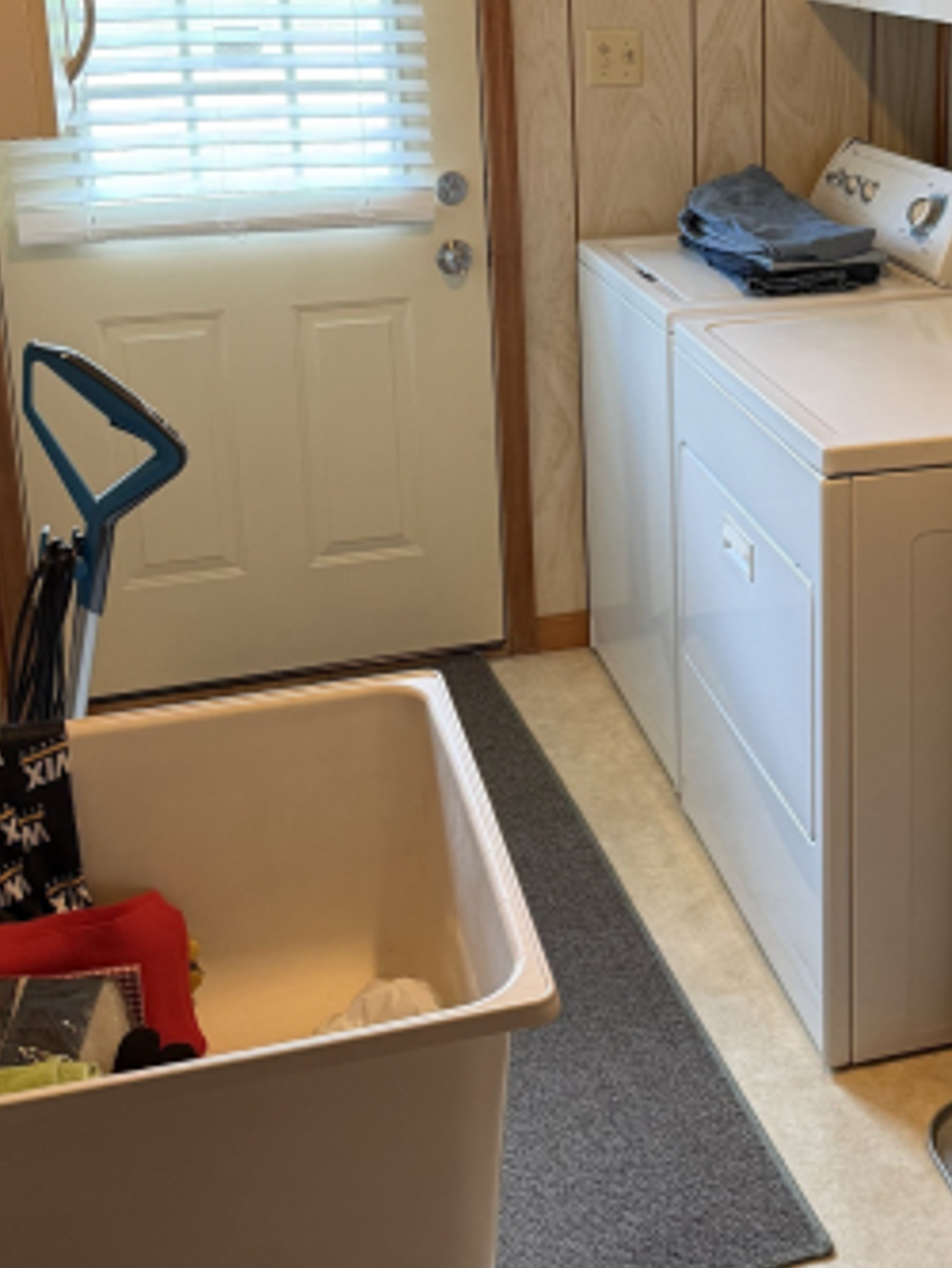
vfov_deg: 38.7
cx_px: 720
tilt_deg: -13.7
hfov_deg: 29.8
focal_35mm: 48
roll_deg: +1.3
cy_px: 337
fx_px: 1759
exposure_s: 1/60
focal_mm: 6.76
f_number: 1.78
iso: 200
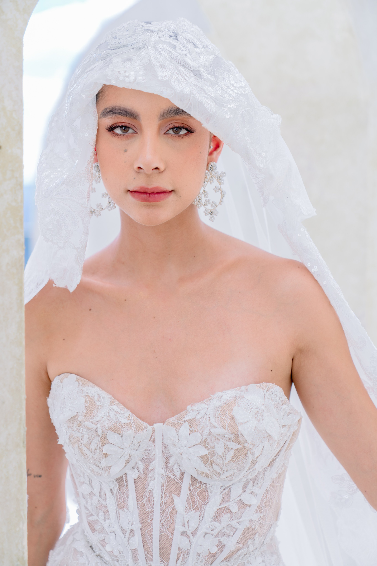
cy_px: 283
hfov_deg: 19.5
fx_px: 1099
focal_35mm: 70
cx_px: 188
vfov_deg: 28.8
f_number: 2.8
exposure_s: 1/400
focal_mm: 70
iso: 100
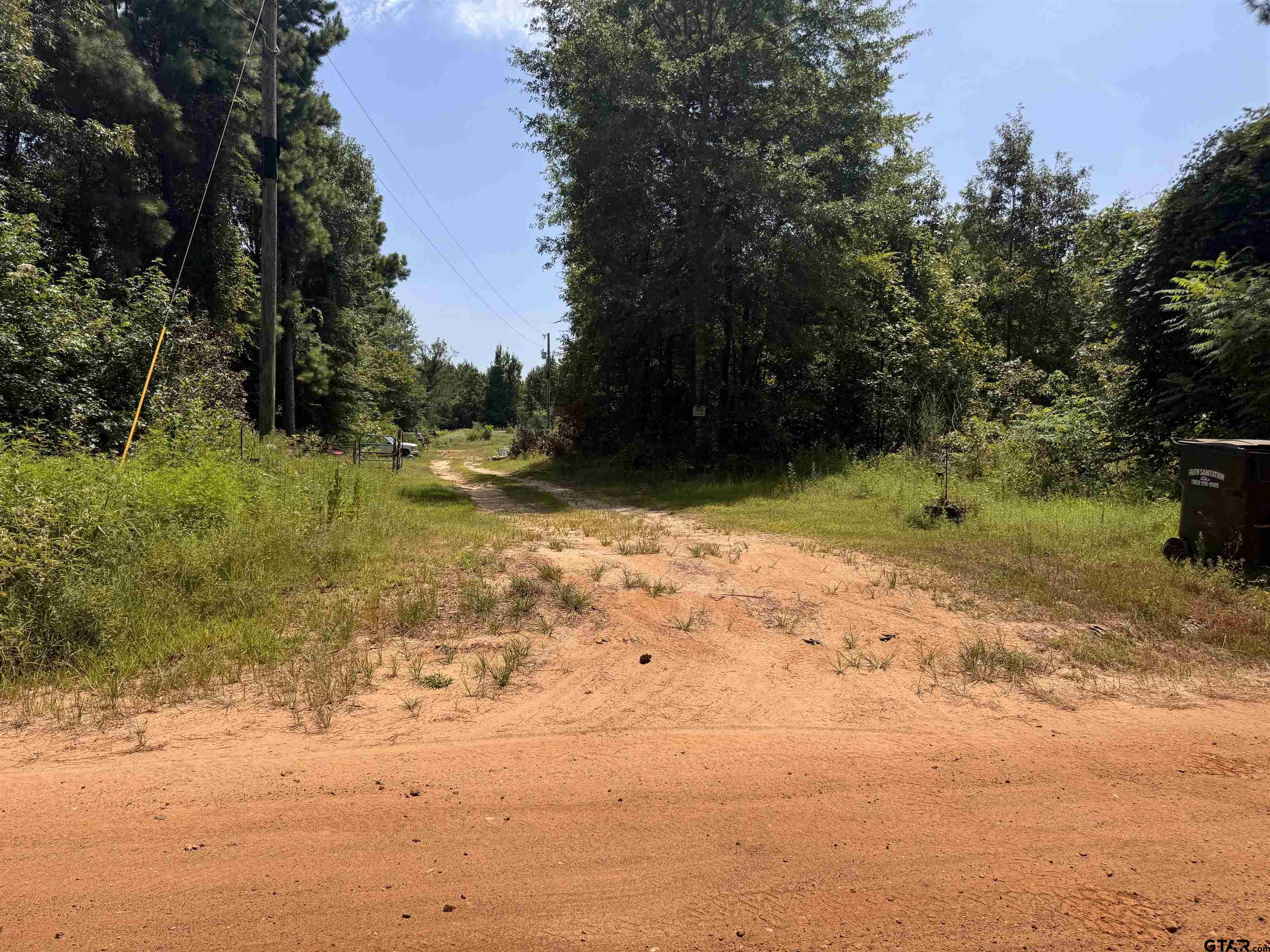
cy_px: 476
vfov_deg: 56.8
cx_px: 635
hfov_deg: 71.6
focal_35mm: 24
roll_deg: -1.7
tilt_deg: -3.6
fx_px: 881
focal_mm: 6.76
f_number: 1.78
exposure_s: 1/4950
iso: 80
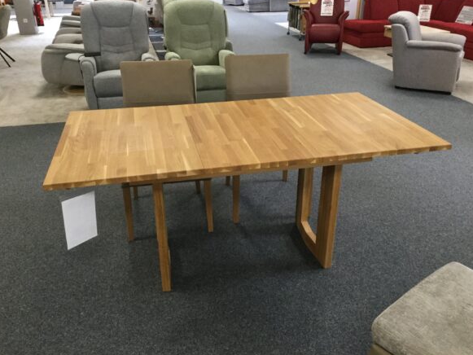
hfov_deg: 56.8
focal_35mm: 32
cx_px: 237
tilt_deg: -26.2
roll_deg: -0.5
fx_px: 437
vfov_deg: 44.2
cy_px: 175
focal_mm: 3.3
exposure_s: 1/33
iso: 200
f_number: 2.4
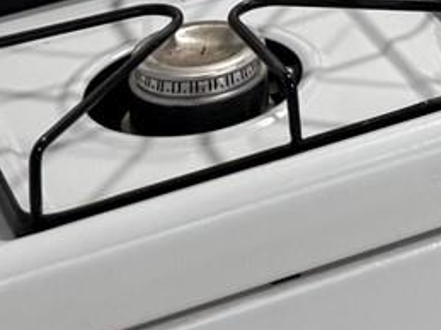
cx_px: 894
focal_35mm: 190
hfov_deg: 9.7
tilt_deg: -5.5
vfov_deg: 6.7
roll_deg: +0.0
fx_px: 2419
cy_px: -847
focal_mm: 6.76
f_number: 1.78
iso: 100
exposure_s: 1/120
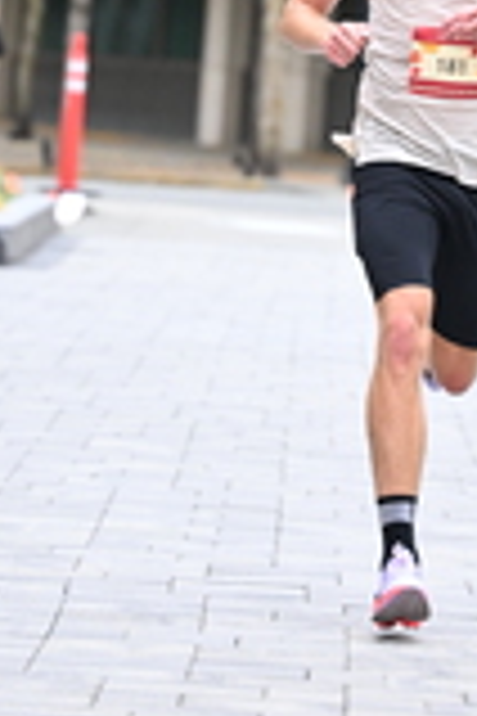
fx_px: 7572
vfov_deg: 5.4
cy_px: -5
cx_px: 560
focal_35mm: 381
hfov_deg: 3.6
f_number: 2.8
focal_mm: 110
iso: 1600
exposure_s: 1/640
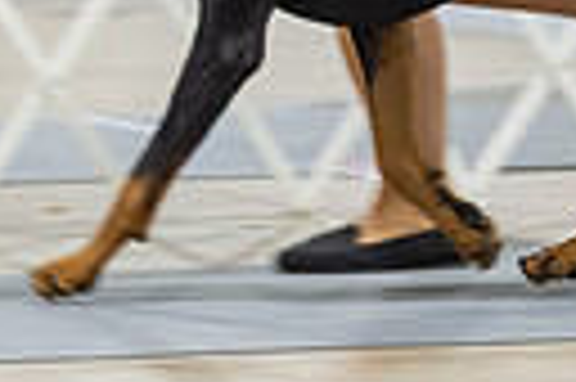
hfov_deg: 2.9
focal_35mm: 711
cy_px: -297
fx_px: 11361
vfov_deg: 1.9
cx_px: -43
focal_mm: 135
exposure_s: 1/160
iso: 2500
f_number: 2.8
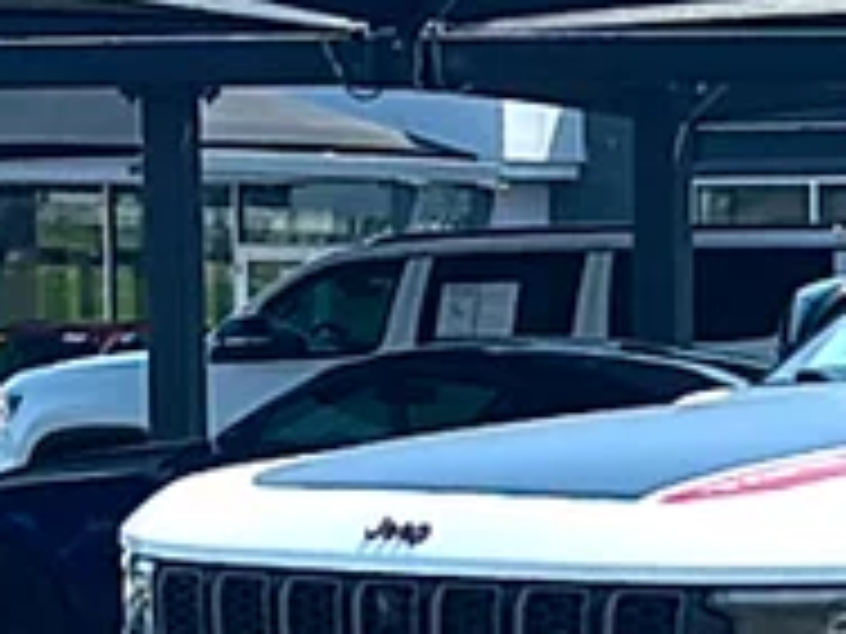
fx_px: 5181
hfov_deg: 9.0
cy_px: 686
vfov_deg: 7.0
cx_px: 1440
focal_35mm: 212
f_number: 1.78
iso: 64
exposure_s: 1/4049
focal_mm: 6.86
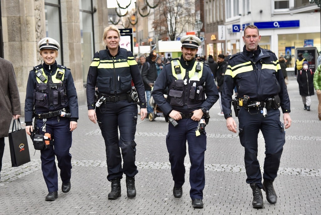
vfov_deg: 20.9
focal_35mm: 65
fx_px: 580
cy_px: 108
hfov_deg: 30.9
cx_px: 160
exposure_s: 1/100
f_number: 5
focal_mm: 65
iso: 400
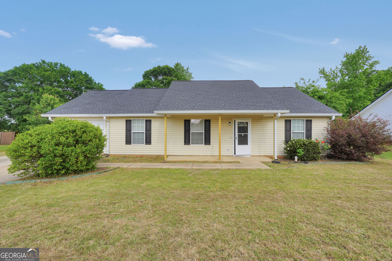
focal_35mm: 16
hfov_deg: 97.6
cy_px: 130
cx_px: 196
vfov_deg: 74.6
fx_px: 171
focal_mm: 10.5
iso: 100
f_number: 9
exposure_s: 1/125
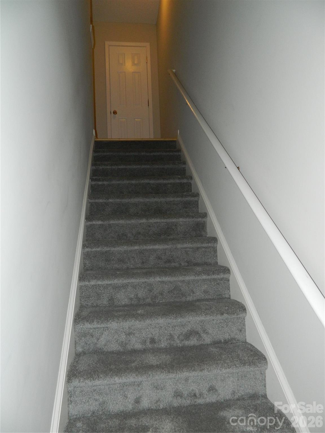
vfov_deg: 69.4
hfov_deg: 54.9
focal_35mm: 25
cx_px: 162
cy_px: 216
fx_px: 313
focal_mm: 4.5
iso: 200
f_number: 3.1
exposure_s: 1/30
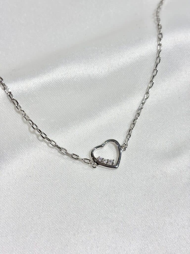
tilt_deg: -49.5
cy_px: 127
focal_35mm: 52
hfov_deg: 28.0
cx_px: 95
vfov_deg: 36.8
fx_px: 381
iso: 32
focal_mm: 5.96
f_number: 1.6
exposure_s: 1/361
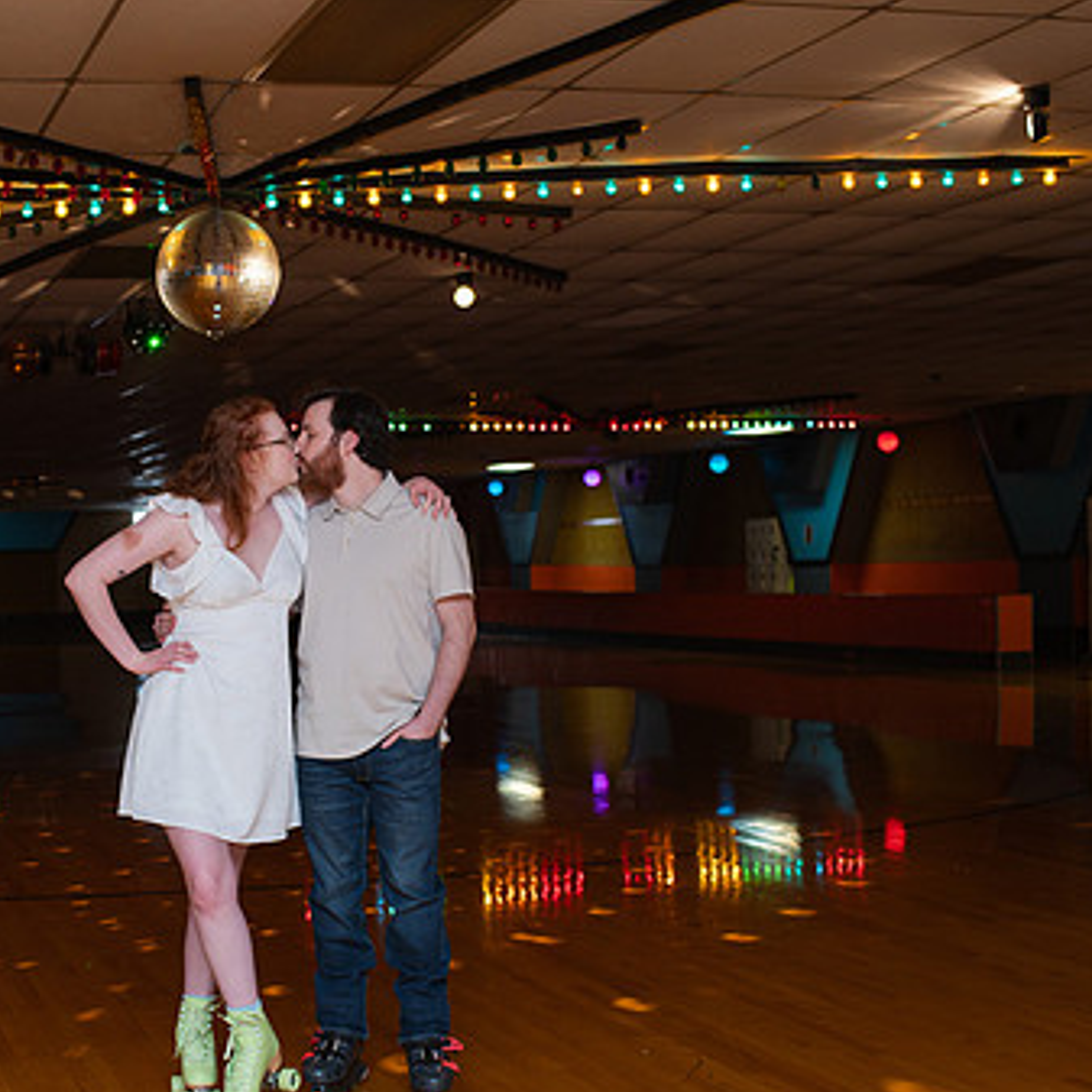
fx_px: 2034
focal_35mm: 57
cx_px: 279
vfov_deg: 30.0
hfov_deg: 29.6
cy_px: 620
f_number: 3.2
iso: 1000
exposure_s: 1/200
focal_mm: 35
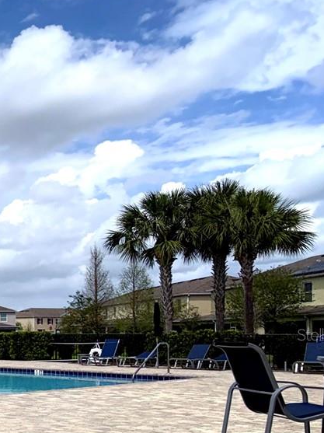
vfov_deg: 27.7
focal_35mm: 69
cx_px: -251
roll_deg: +0.1
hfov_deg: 17.5
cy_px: 334
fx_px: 862
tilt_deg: +0.1
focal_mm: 6.76
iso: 100
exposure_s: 1/14286
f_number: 1.78
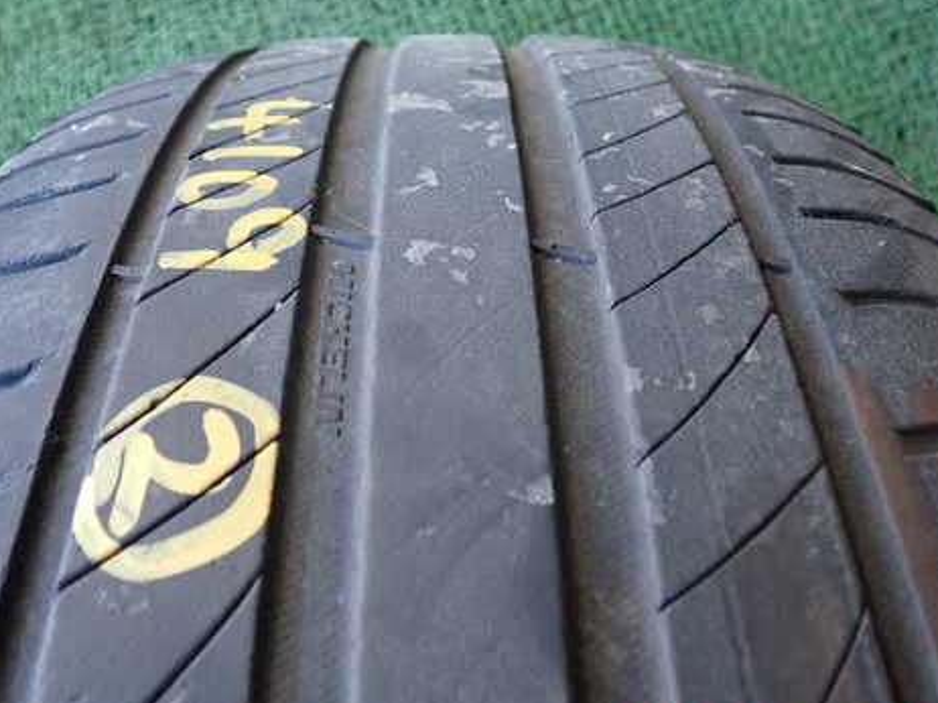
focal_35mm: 39
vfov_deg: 36.7
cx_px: 473
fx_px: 1056
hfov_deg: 47.9
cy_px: 313
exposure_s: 1/80
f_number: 2.3
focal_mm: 5.4
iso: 320
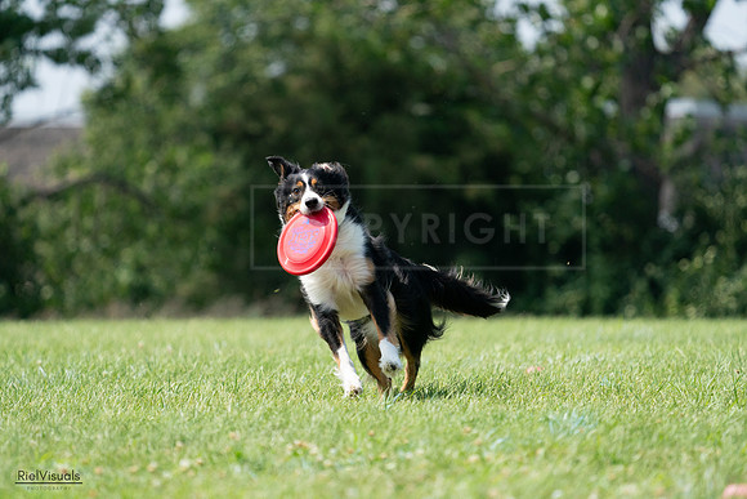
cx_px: 374
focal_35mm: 379
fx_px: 7866
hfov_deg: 5.4
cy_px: 250
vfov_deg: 3.6
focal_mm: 379
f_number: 6.3
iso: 1600
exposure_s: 1/4000
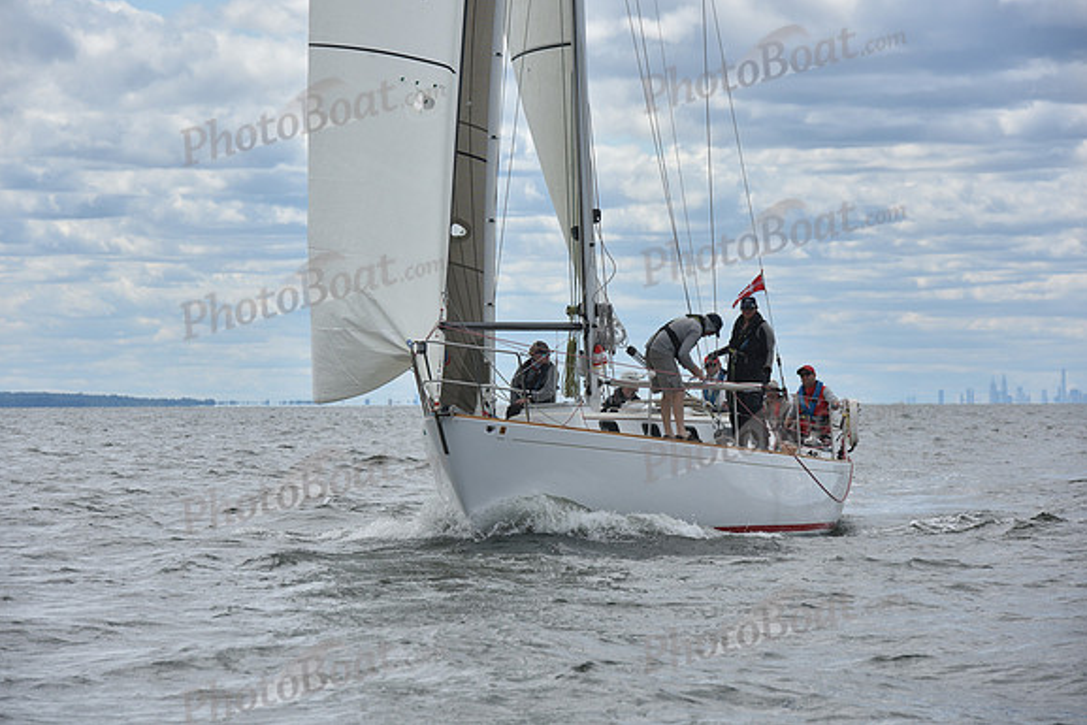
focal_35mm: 201
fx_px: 6070
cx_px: 544
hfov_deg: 10.2
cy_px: 362
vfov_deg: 6.8
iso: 250
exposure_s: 1/800
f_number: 10
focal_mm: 200
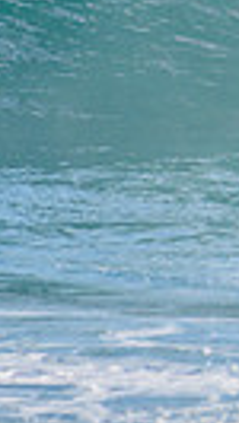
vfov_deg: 0.8
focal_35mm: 2797
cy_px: -175
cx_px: 850
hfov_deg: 0.4
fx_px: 31452
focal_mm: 500
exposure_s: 1/2000
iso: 160
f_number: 5.6
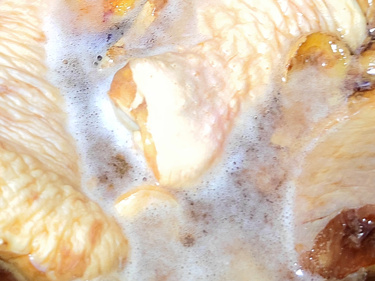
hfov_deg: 28.0
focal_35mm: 69
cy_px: 75
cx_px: 123
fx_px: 748
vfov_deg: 21.2
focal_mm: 5.52
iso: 4720
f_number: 1.9
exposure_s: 1/20
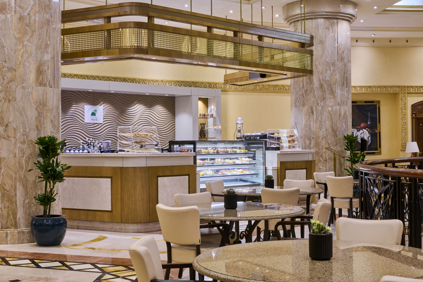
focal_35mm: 50
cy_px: 141
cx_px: 212
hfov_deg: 39.6
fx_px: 587
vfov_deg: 27.0
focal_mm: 50
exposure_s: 1/4
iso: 500
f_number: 13
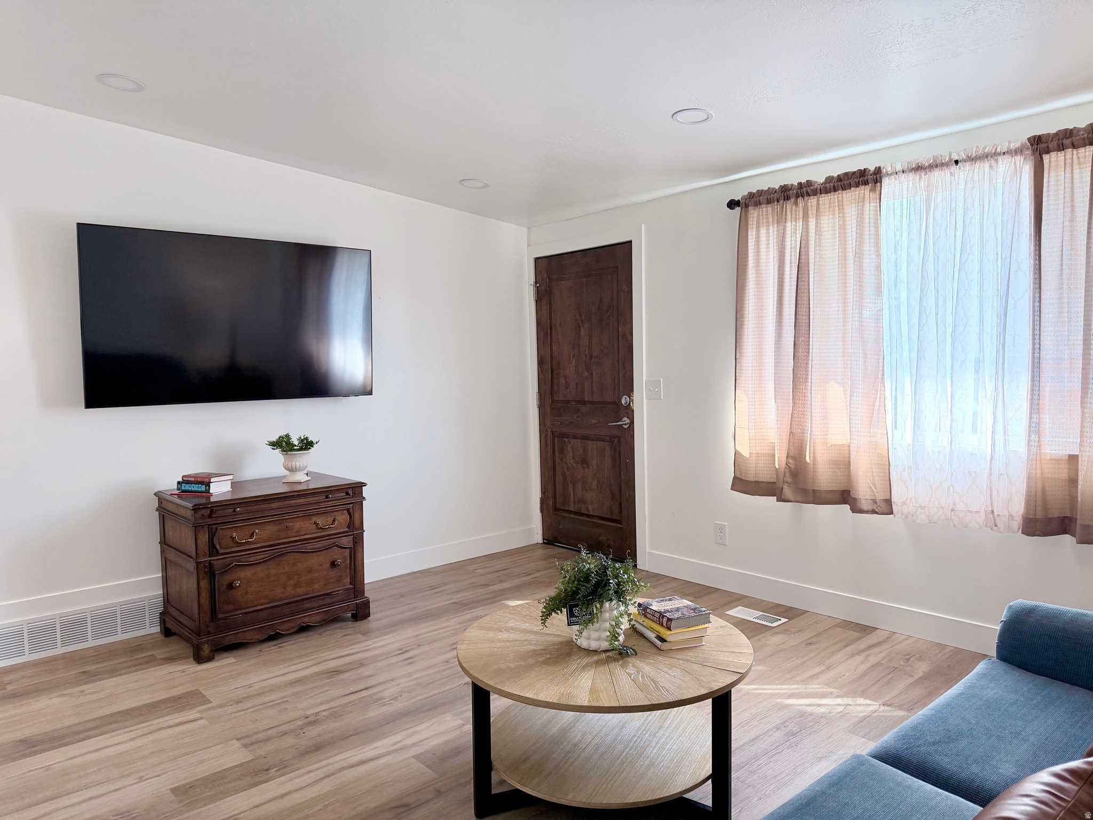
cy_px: 410
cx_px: 546
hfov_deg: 71.6
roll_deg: +1.4
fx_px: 758
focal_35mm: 24
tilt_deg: -3.5
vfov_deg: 56.8
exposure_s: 1/169
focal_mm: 6.76
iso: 200
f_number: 1.78
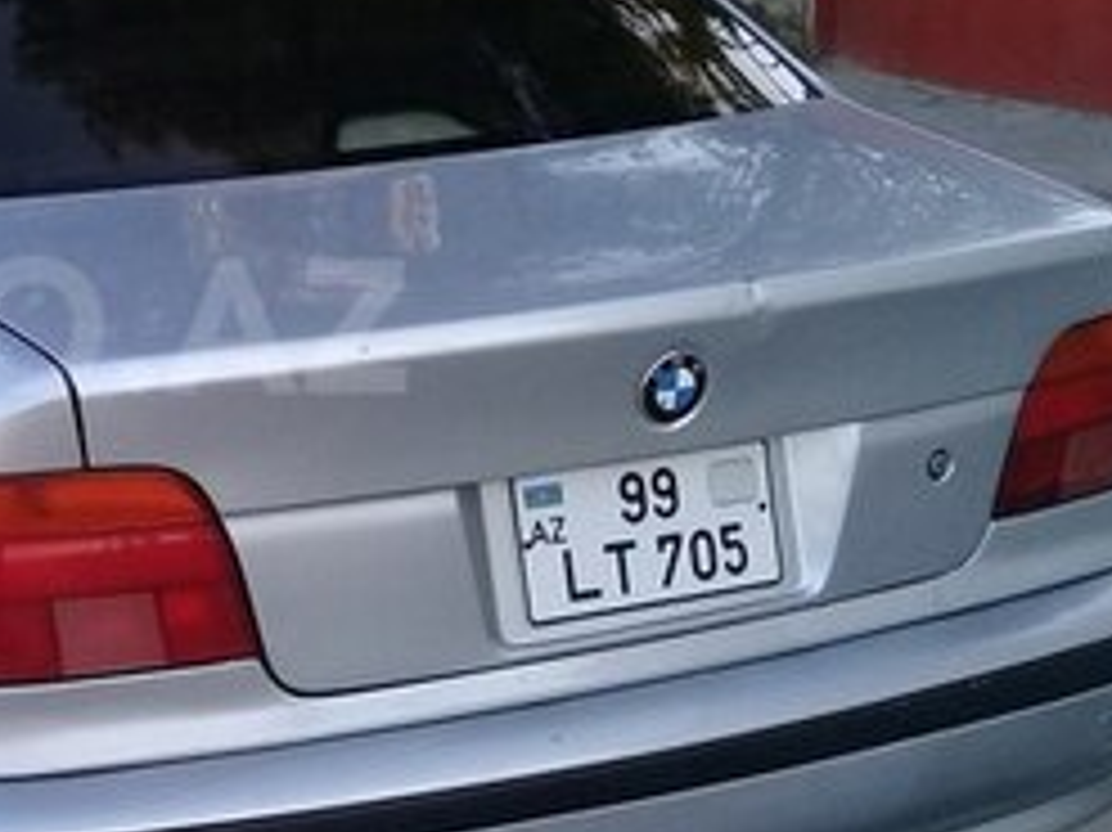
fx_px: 2665
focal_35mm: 83
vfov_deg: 17.7
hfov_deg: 22.5
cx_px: -54
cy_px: 326
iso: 50
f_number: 2.2
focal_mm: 3.3
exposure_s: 1/136
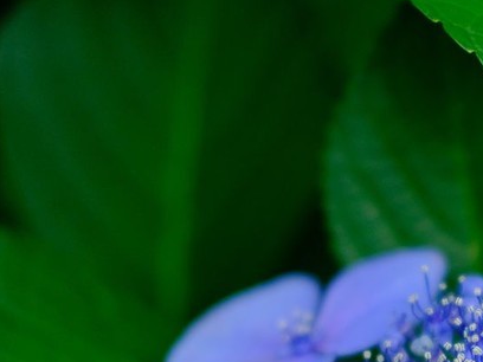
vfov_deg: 9.7
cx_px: 594
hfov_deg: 12.8
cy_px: 454
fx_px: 2093
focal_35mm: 150
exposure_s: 1/420
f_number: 2
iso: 640
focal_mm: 35
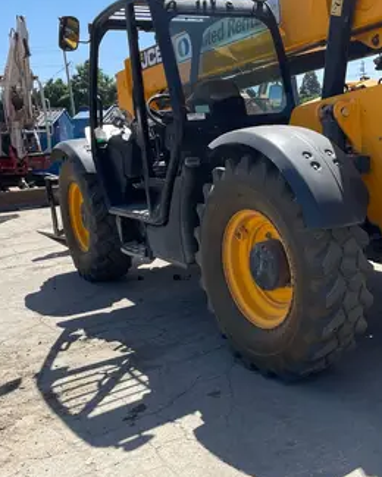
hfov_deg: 33.6
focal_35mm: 43
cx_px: 319
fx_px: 608
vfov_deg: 42.7
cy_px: 190
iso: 32
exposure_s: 1/2353
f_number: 1.6
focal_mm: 4.2
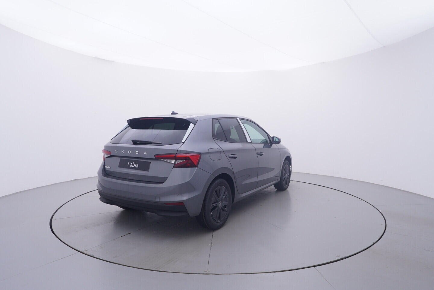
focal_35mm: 22
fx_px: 271
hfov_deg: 77.3
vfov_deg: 56.2
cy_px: 145
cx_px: 217
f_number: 5
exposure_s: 1/80
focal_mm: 15
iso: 200
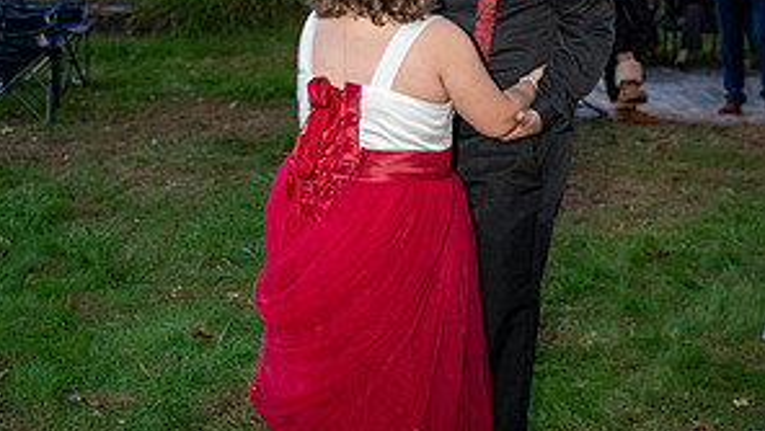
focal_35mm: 62
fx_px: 1259
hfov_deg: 33.8
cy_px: 88
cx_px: 384
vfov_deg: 19.3
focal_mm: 39
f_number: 2.8
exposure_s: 1/60
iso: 11400
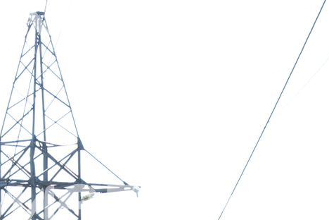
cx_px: 273
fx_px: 4432
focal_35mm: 485
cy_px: 694
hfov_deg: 4.2
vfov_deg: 2.8
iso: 100
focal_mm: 70
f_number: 10
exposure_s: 1/125
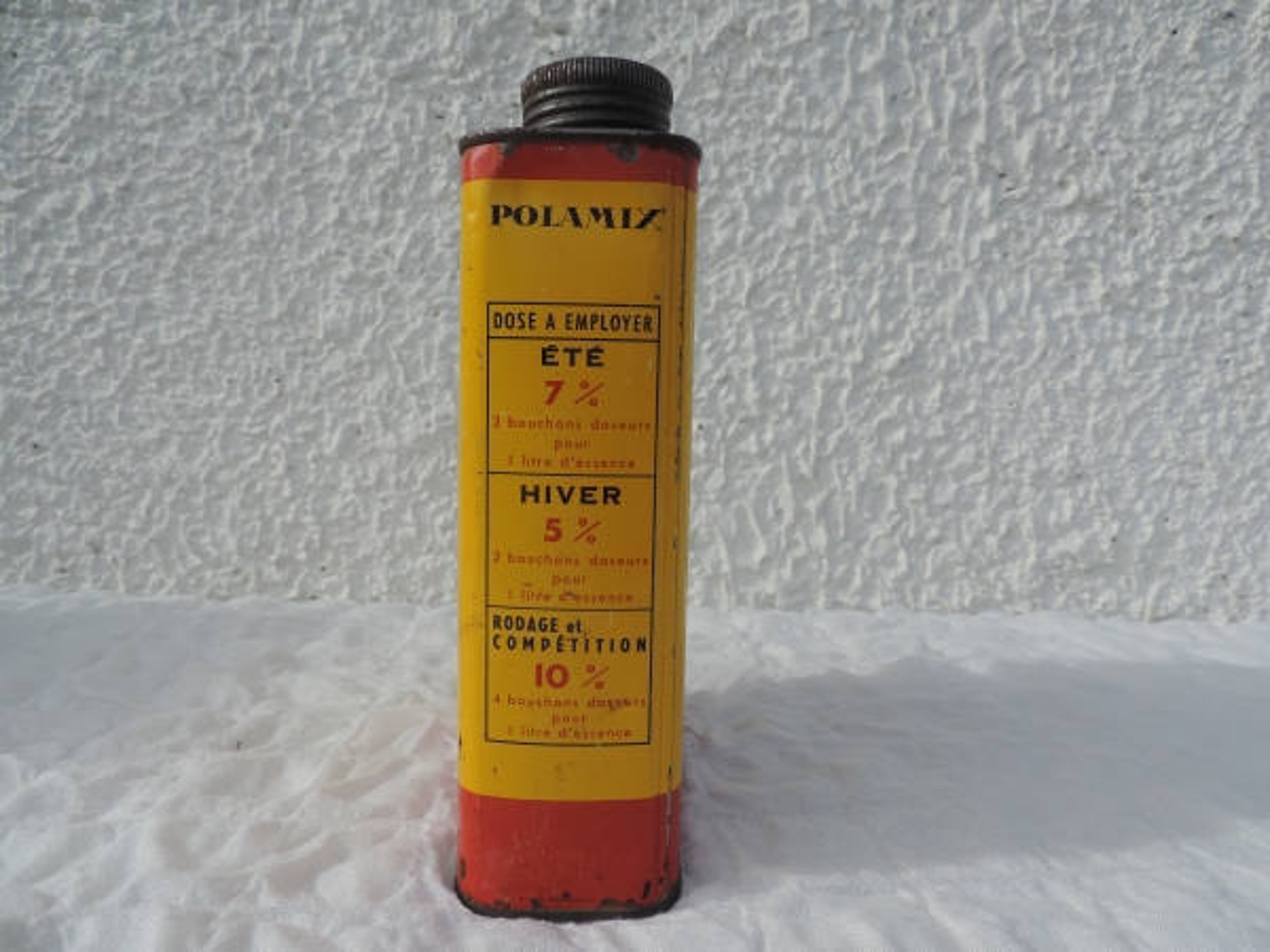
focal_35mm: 24
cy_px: 476
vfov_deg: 56.8
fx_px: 881
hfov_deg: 71.6
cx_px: 635
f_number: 3
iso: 80
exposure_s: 1/1250
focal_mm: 4.3
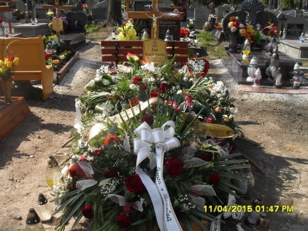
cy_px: 116
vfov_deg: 40.7
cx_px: 154
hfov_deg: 52.6
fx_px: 311
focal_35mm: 35
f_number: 8.4
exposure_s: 1/250
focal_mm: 6.3
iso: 200
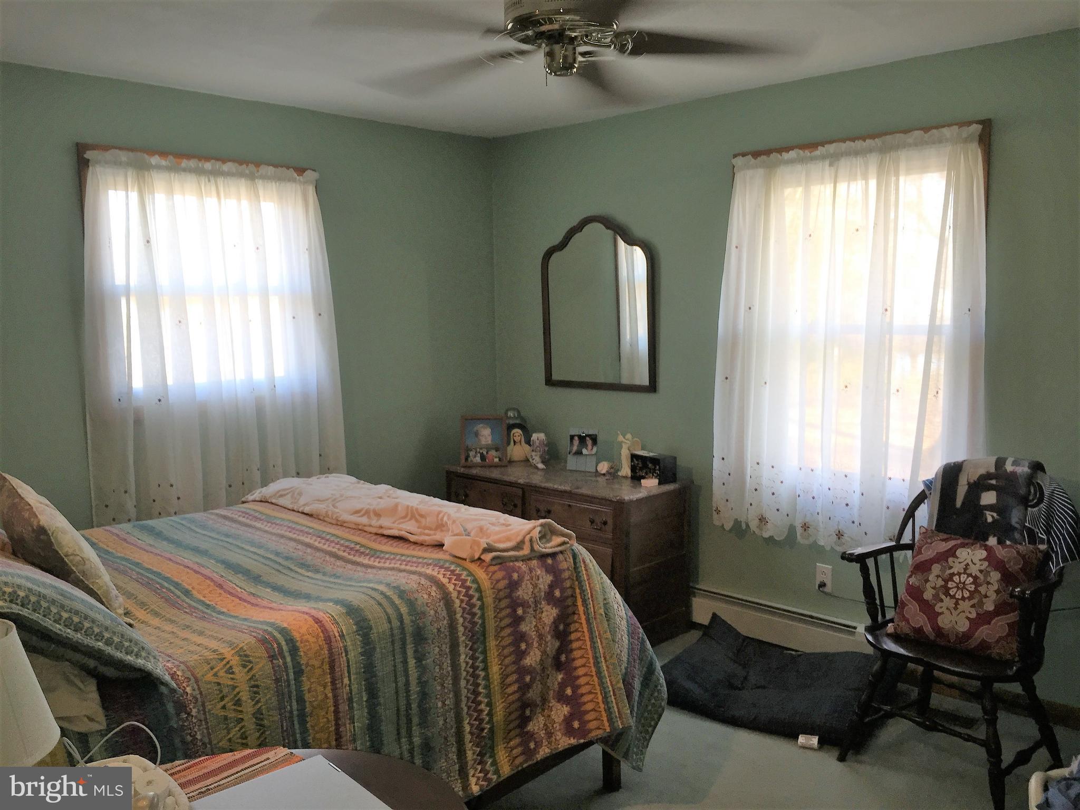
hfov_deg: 61.7
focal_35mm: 29
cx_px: 540
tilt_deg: -6.0
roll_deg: +0.6
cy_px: 405
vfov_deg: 48.2
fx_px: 905
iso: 32
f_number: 2.2
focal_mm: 4.15
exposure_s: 1/39
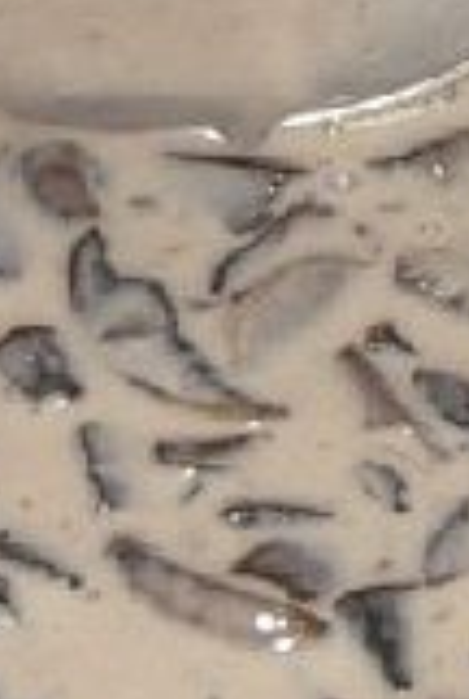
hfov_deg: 7.0
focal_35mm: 196
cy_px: 96
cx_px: 456
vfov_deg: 10.4
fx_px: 3814
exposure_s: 1/60
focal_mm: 5.8
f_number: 2.6
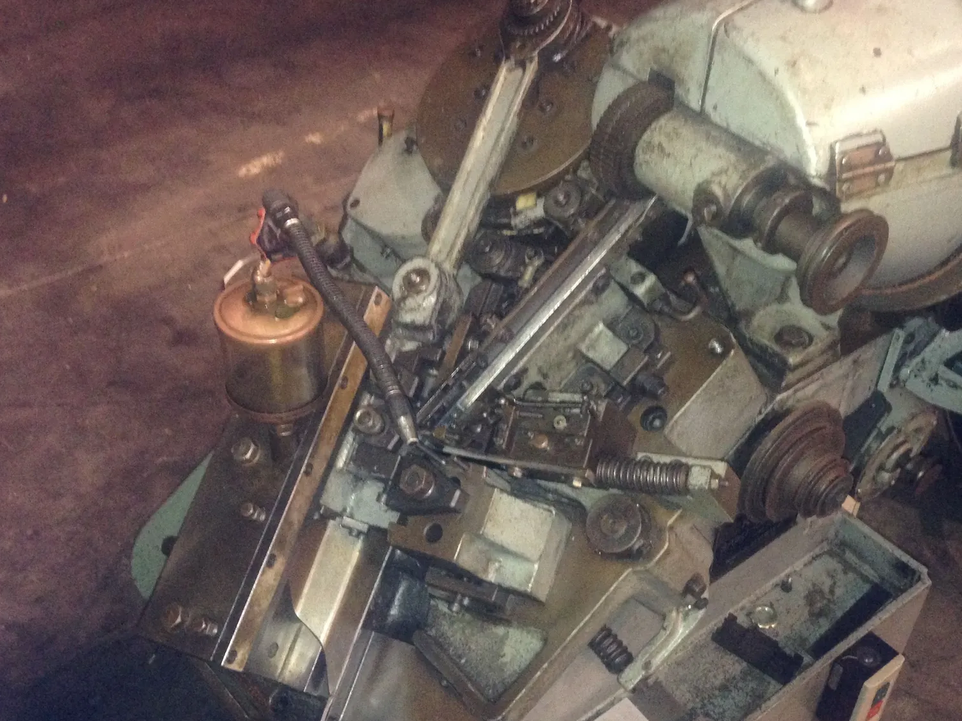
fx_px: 1223
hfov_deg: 42.9
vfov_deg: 32.8
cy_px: 399
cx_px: 526
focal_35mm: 44
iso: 400
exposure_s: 1/16
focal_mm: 4.12
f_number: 2.4
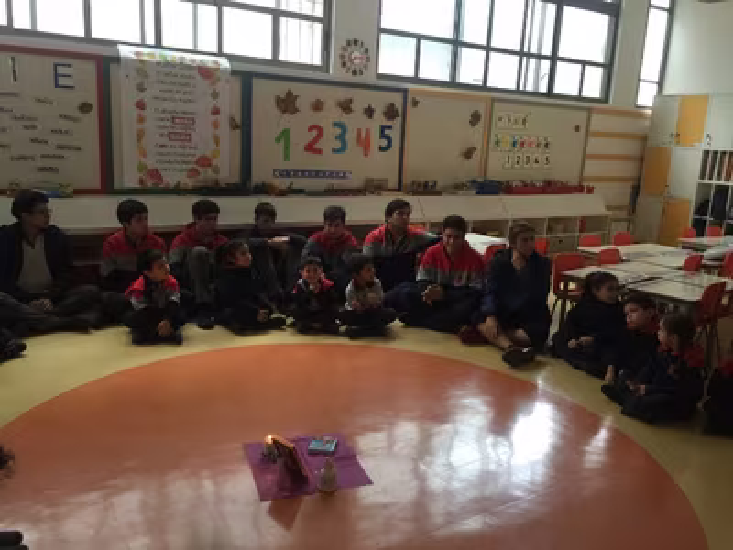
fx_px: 614
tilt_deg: -11.5
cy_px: 275
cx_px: 366
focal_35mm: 29
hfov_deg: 61.7
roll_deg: -3.5
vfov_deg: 48.2
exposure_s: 1/10
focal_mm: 4.15
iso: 100
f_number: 2.2
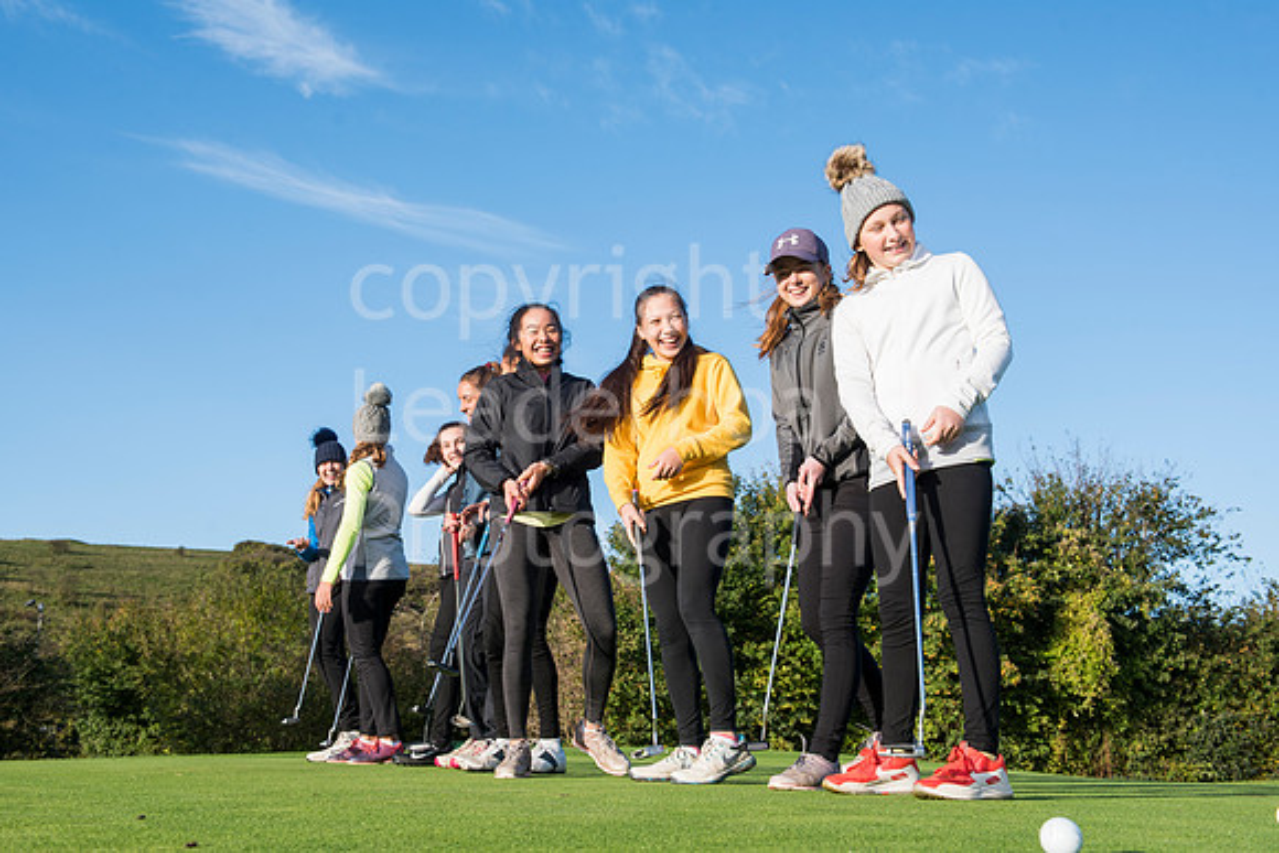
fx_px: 1350
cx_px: 640
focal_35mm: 38
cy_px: 426
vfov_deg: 35.1
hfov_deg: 50.7
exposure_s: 1/320
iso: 200
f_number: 7.1
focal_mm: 38
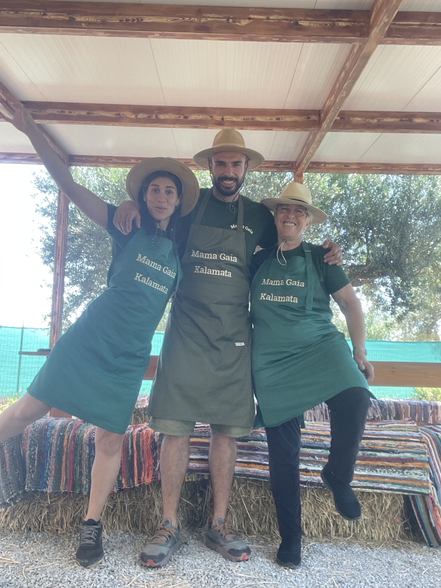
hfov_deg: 46.8
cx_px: 220
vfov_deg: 60.0
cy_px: 294
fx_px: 510
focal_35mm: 30
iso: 80
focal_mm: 2.71
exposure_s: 1/121
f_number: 2.2
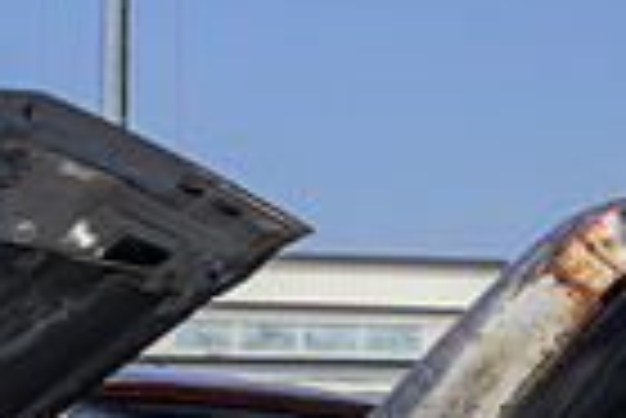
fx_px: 2402
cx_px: -536
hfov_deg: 13.2
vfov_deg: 9.6
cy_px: 699
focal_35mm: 138
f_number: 10
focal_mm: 33
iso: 160
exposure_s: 1/250
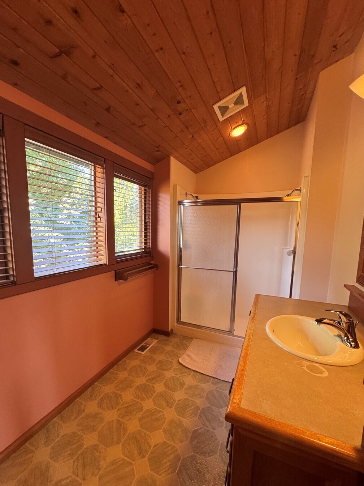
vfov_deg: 98.1
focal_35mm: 15
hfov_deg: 81.7
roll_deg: -0.4
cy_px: 255
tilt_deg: -7.1
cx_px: 178
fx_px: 210
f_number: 2.2
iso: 250
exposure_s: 1/60
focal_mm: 2.22
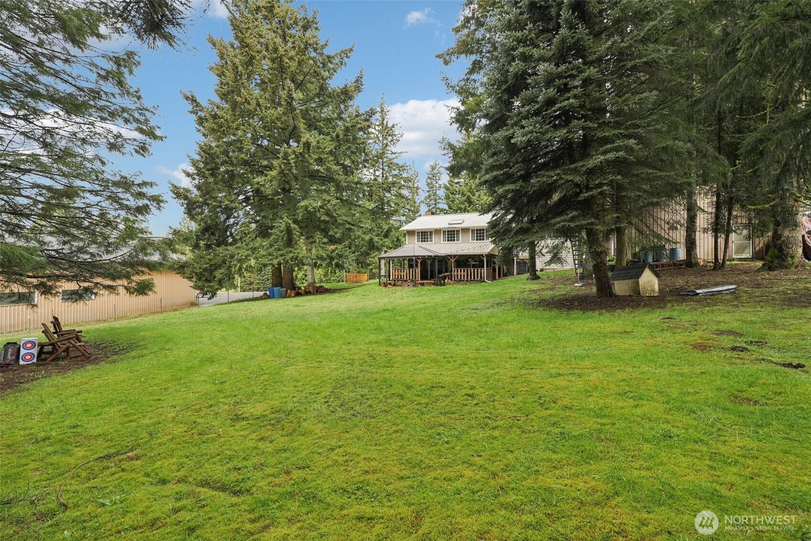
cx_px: 406
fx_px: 360
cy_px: 270
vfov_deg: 73.7
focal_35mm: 16
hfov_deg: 96.7
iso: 400
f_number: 8
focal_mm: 16
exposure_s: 1/160
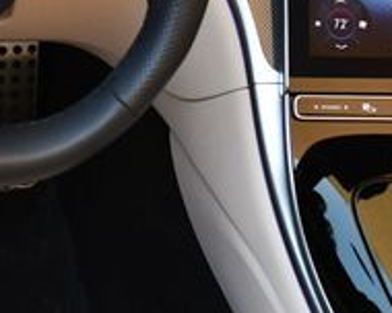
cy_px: -84
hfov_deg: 16.8
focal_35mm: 114
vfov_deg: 13.1
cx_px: 97
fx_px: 1323
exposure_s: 1/250
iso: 400
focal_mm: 18
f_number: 4
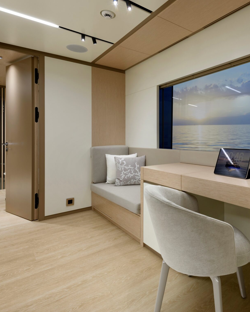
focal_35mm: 22
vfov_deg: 74.9
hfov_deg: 60.7
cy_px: 143
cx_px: 177
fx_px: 203
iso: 100
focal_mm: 14
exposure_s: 1.3
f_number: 11
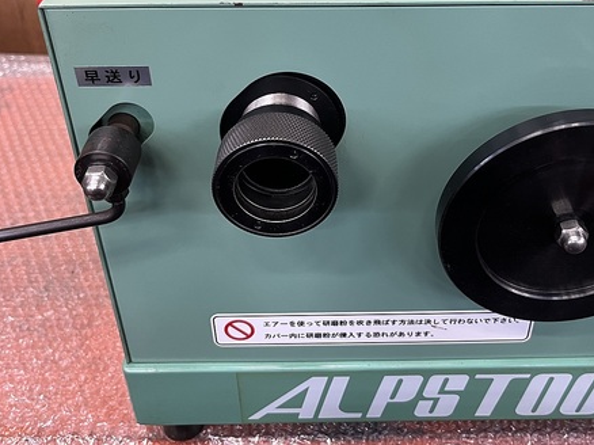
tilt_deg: -33.8
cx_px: 336
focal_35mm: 38
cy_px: 121
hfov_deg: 48.9
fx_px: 652
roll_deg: +0.4
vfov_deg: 36.9
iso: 200
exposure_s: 1/60
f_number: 1.6
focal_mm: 5.1
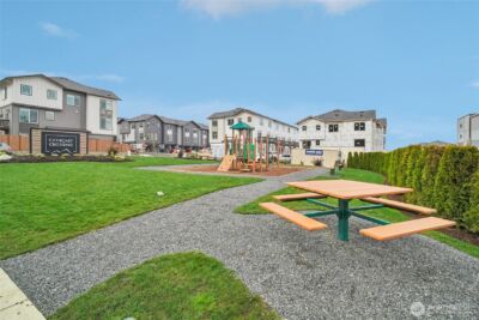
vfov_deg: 73.8
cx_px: 240
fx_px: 213
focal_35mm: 16
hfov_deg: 96.7
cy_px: 160
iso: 1600
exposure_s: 1/1250
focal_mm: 16
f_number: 8
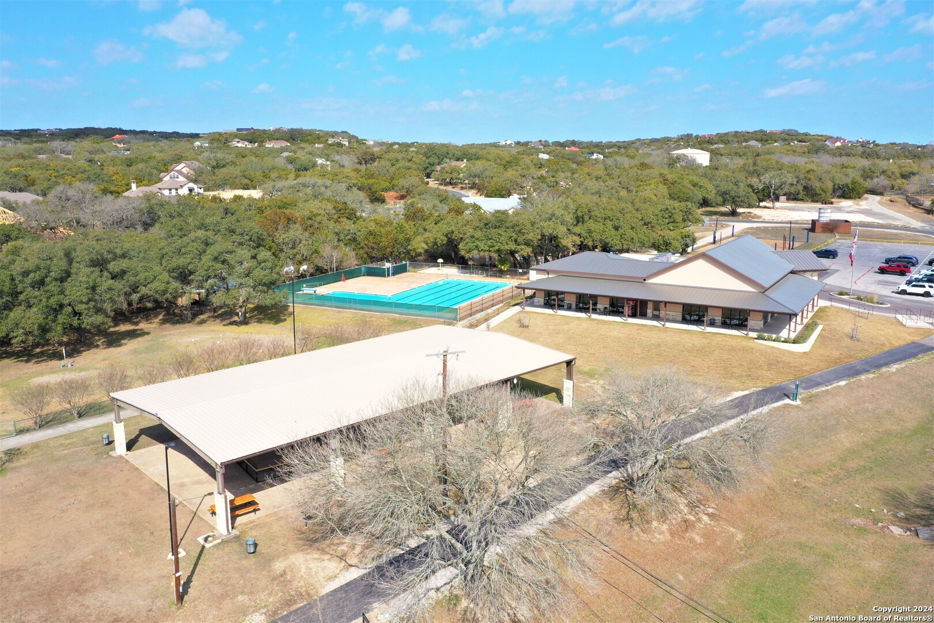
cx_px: 467
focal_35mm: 28
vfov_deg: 46.4
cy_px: 312
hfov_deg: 65.5
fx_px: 726
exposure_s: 1/400
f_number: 5.6
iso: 100
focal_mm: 10.26
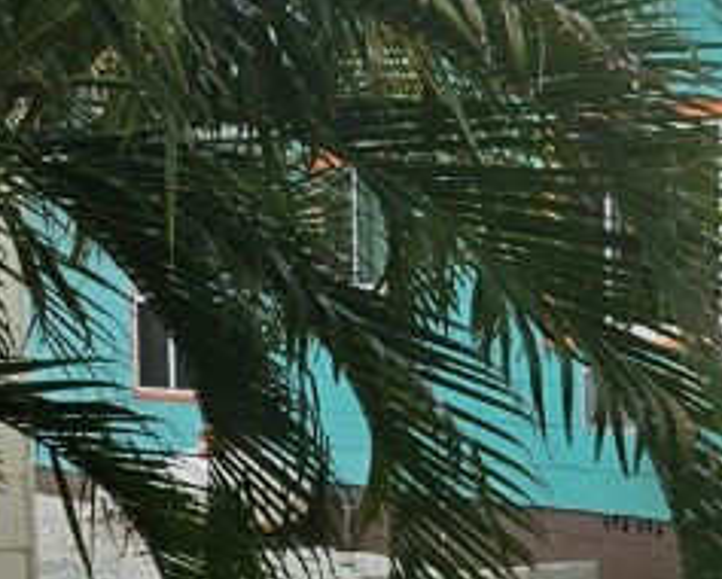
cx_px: 1334
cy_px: 533
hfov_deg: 16.3
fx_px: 2074
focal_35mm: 97
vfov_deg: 15.7
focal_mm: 6.3
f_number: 1.7
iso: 10
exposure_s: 1/452
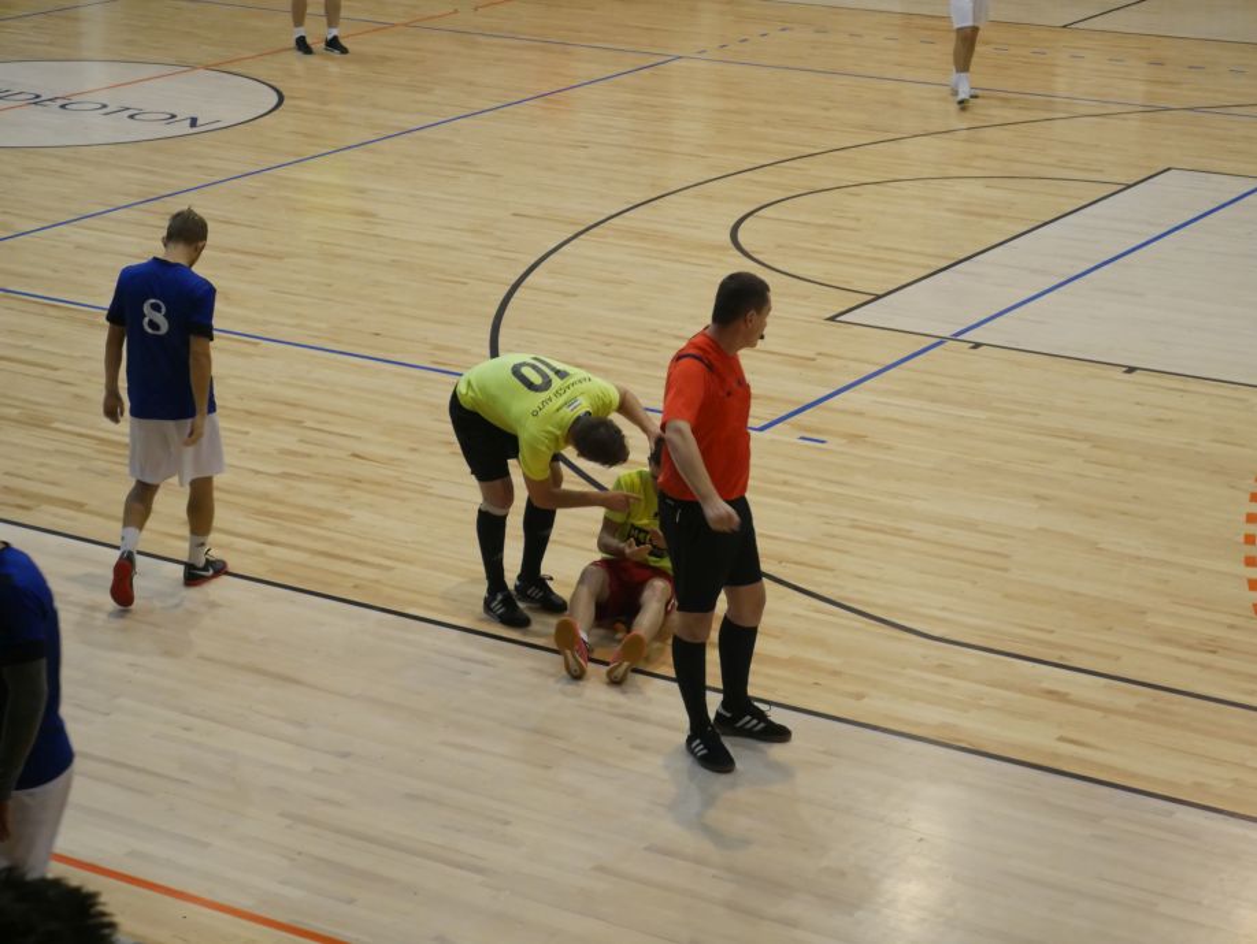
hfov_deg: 23.3
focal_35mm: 84
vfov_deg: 17.6
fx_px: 3053
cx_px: 628
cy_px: 472
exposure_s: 1/100
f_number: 5.6
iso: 2500
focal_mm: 42
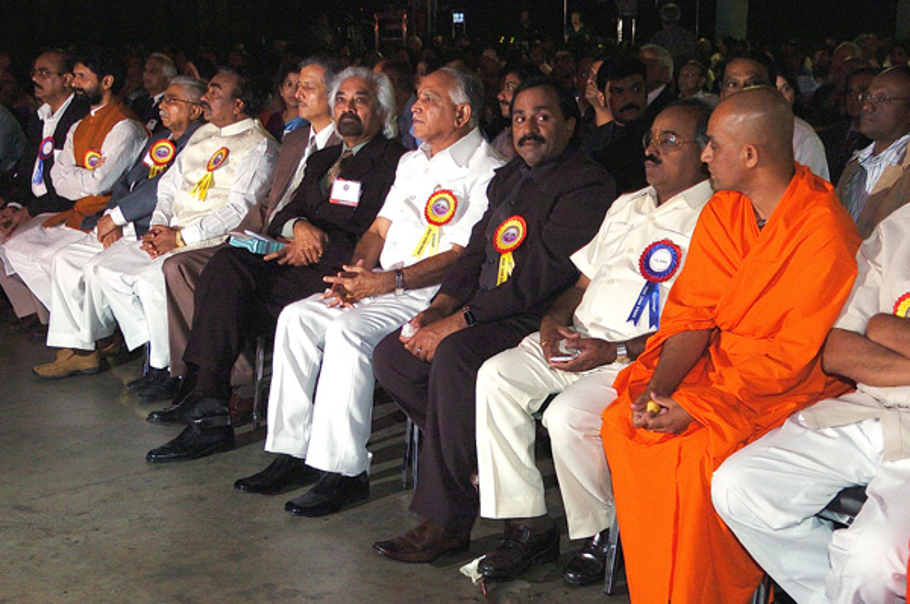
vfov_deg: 28.0
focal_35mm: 48
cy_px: 302
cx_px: 455
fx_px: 1211
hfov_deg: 41.2
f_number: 4.5
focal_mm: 32
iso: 400
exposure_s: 1/10
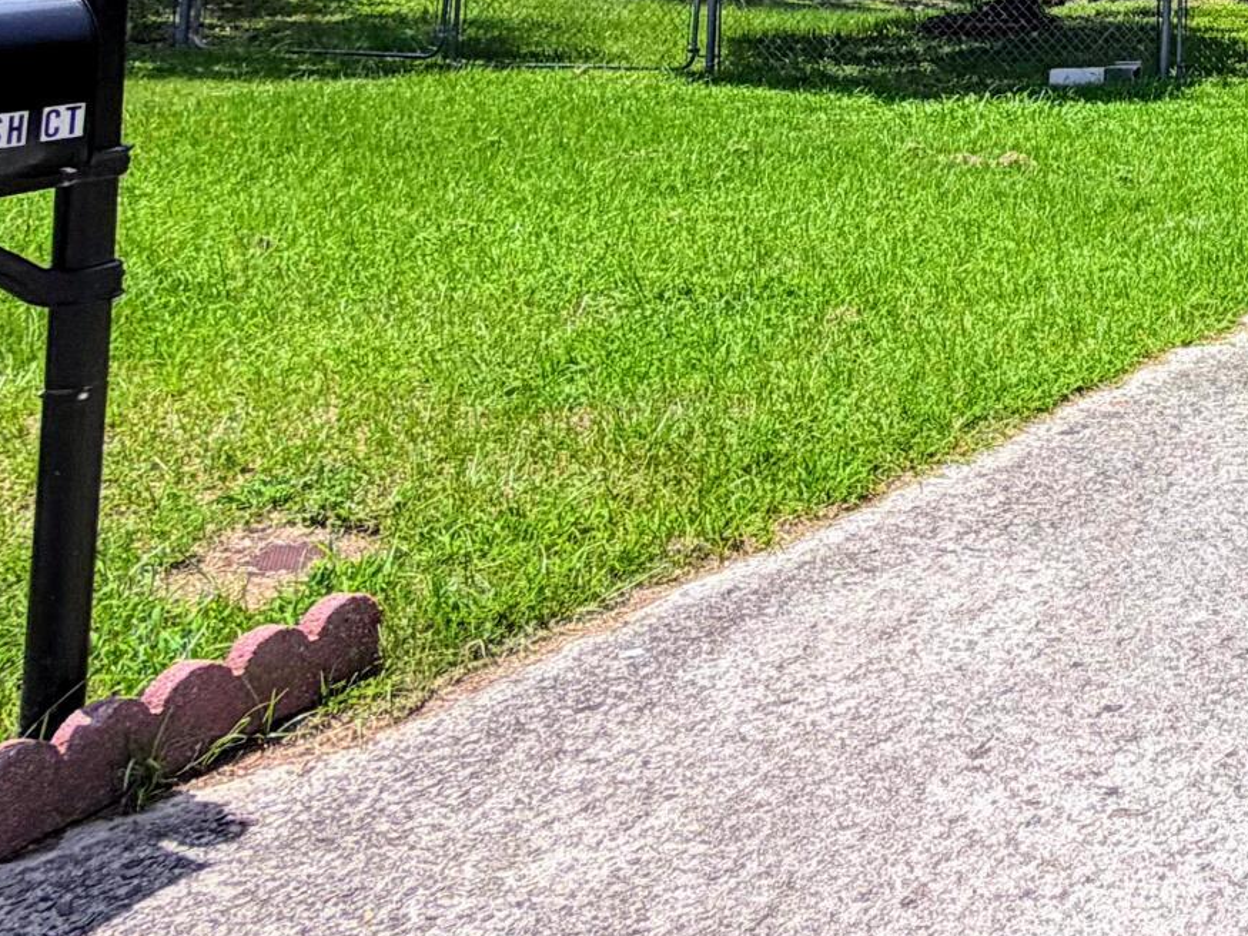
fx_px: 1730
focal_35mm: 48
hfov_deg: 29.6
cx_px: 1719
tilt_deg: +3.5
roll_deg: -0.8
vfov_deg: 25.8
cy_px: -294
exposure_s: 1/1125
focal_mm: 2.22
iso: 20
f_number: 2.2
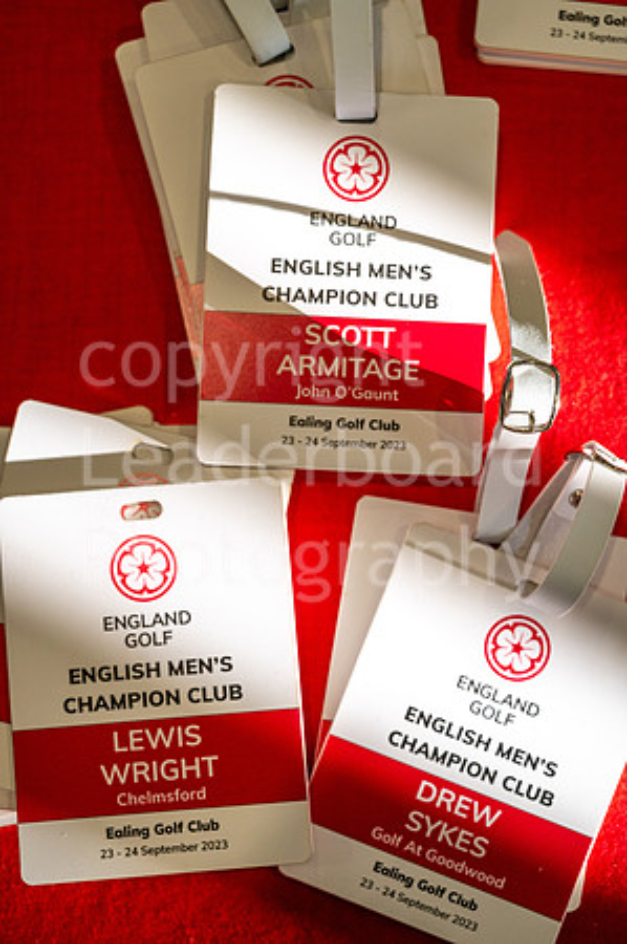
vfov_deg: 39.6
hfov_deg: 26.9
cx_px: 314
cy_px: 472
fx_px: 1309
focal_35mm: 50
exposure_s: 1/320
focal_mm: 50
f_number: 5
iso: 500
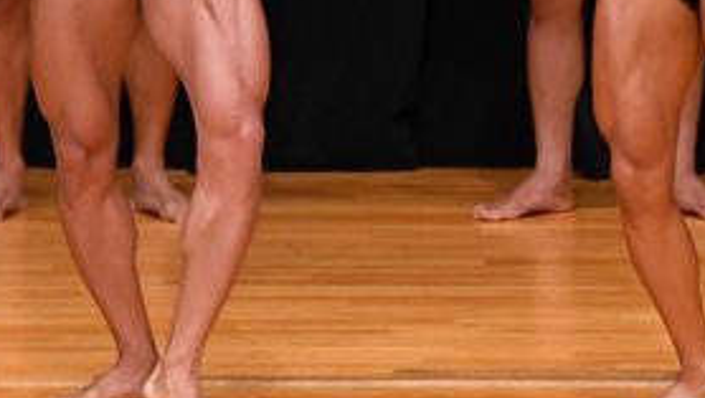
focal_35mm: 700
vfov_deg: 1.7
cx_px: 787
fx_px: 13098
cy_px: -15
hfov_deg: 3.1
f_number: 5.6
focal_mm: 160
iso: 3200
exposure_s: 1/400
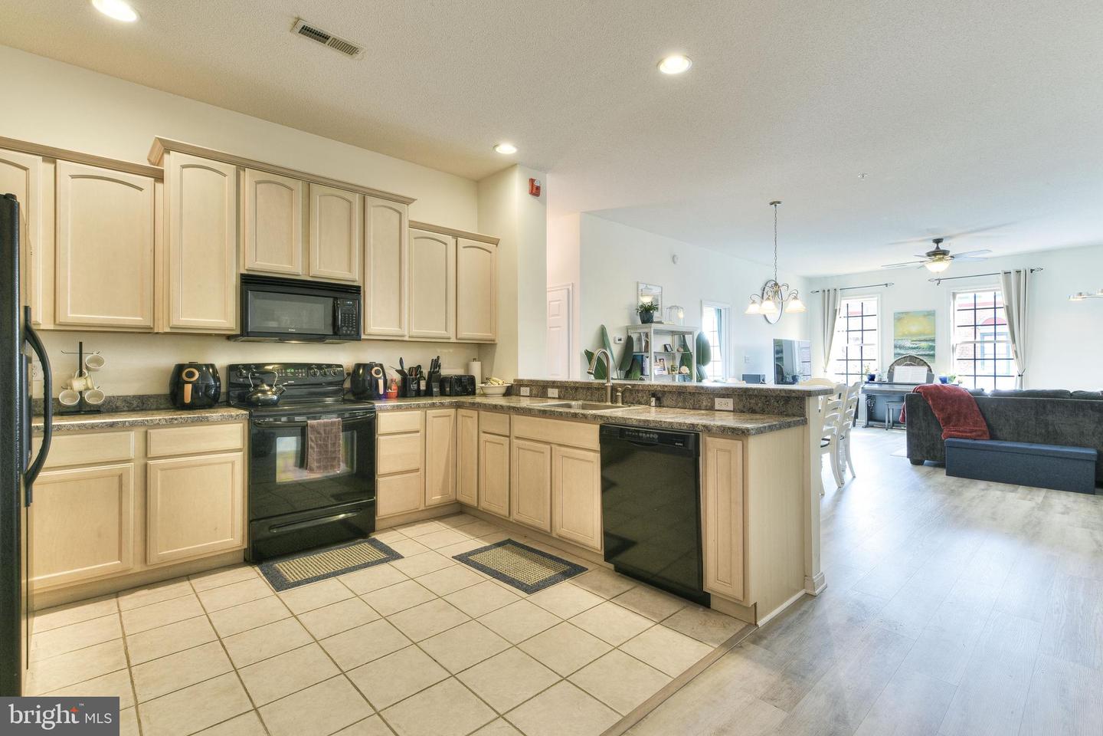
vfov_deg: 70.4
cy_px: 368
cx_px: 552
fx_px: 521
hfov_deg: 93.3
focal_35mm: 17
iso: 100
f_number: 18
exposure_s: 2.5
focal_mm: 17
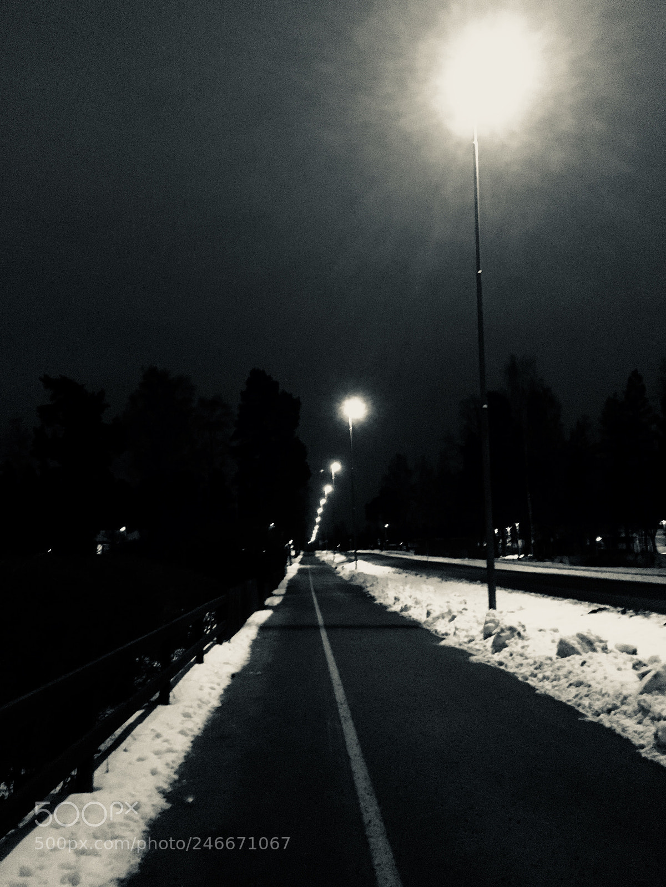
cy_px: 444
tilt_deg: +7.3
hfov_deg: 48.2
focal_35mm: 29
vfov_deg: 61.7
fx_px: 744
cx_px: 333
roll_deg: +1.3
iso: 800
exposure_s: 1/17
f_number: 2.2
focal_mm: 4.15
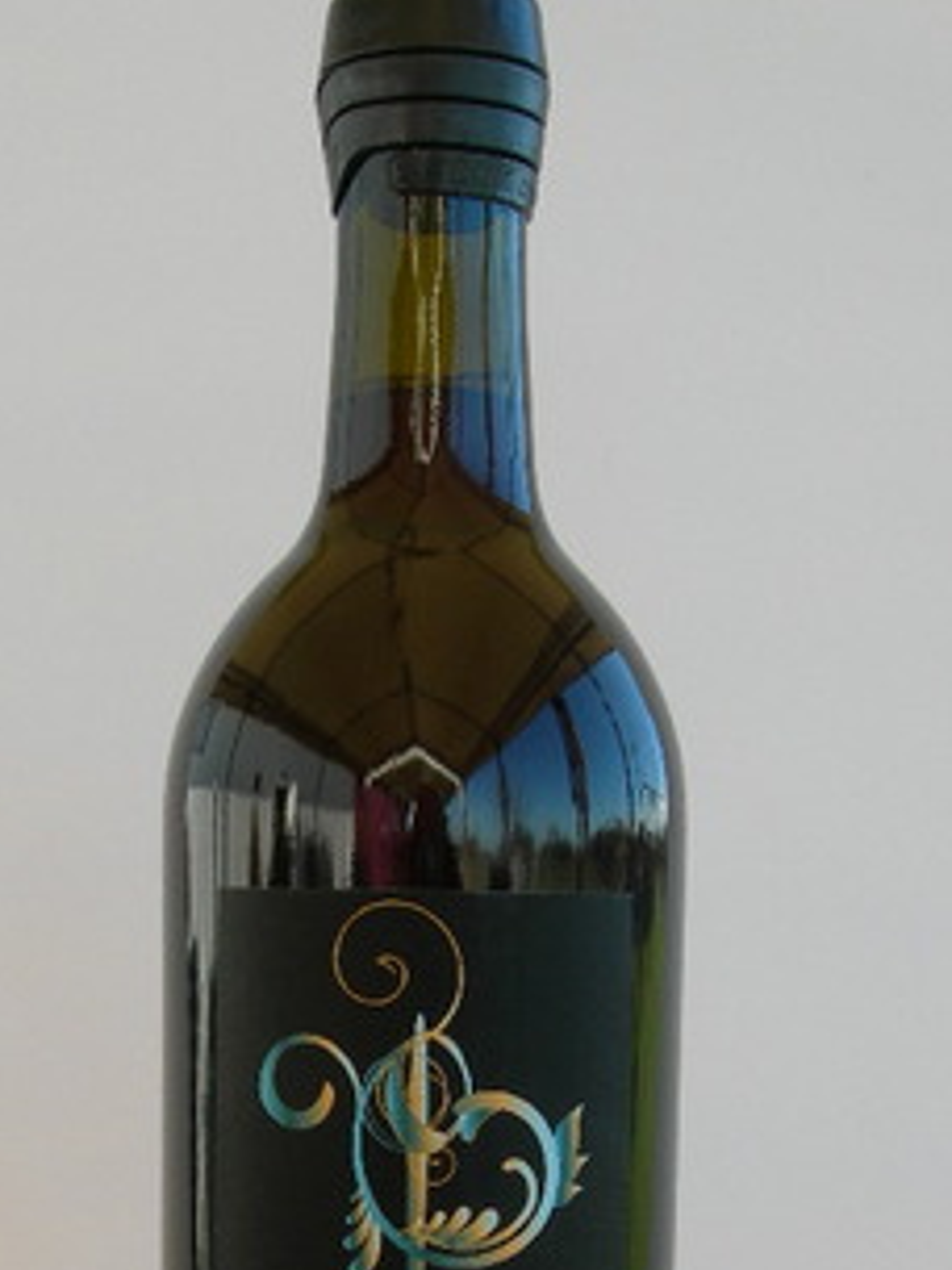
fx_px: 2750
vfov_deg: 25.1
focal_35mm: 75
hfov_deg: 19.6
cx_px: 334
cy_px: 1182
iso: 50
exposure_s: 1/116
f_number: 4.8
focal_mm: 7.8
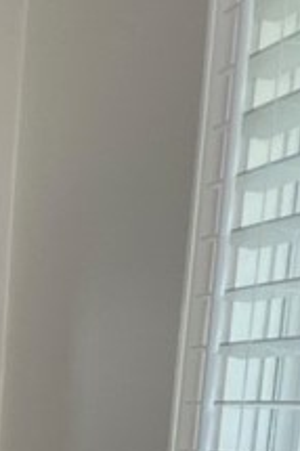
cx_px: -371
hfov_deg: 9.6
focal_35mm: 129
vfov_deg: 14.2
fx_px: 1615
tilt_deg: -14.3
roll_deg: -1.1
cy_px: 799
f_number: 1.6
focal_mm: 4.2
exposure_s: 1/115
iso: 125
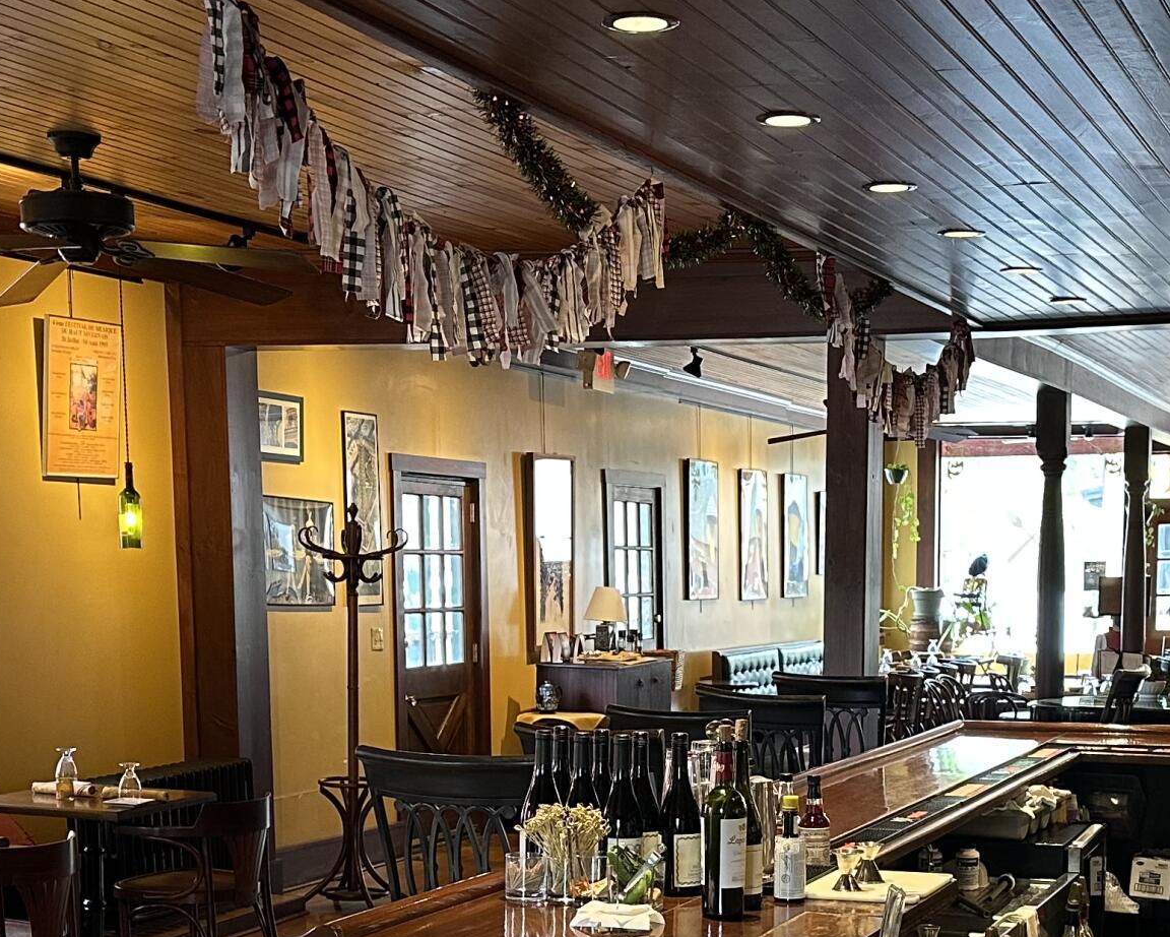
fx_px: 2113
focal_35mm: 61
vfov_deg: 24.3
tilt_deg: -7.8
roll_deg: +0.0
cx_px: 663
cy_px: 849
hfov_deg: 30.9
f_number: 1.78
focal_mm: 6.86
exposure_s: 1/60
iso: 250
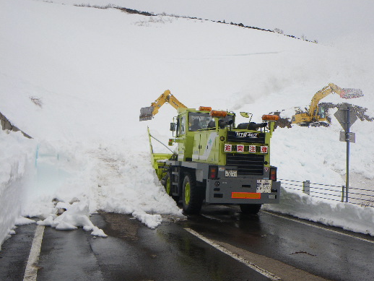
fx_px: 454
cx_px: 226
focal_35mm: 42
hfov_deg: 44.5
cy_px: 139
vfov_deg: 34.4
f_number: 4.6
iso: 50
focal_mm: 6.1
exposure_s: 1/400
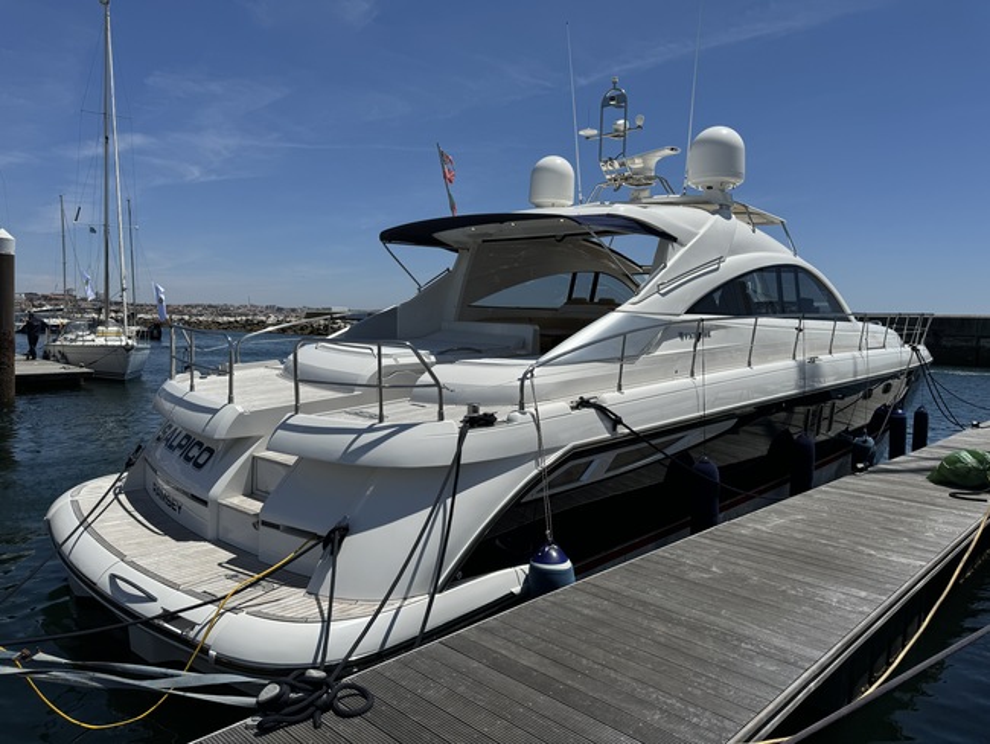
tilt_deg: -2.8
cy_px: 372
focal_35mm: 24
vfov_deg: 56.8
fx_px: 687
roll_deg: -1.5
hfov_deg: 71.6
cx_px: 495
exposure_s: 1/10417
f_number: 1.78
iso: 80
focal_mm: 6.76
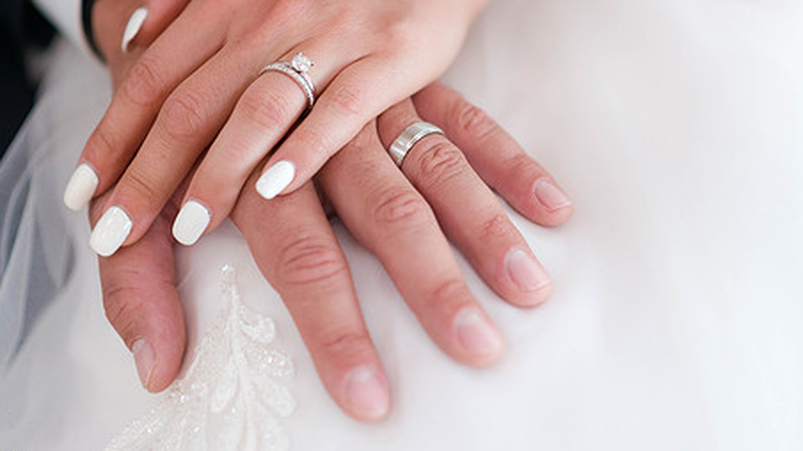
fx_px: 2512
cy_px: 138
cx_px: 475
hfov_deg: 18.1
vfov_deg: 10.3
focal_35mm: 118
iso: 800
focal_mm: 85
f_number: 1.8
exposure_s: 1/250
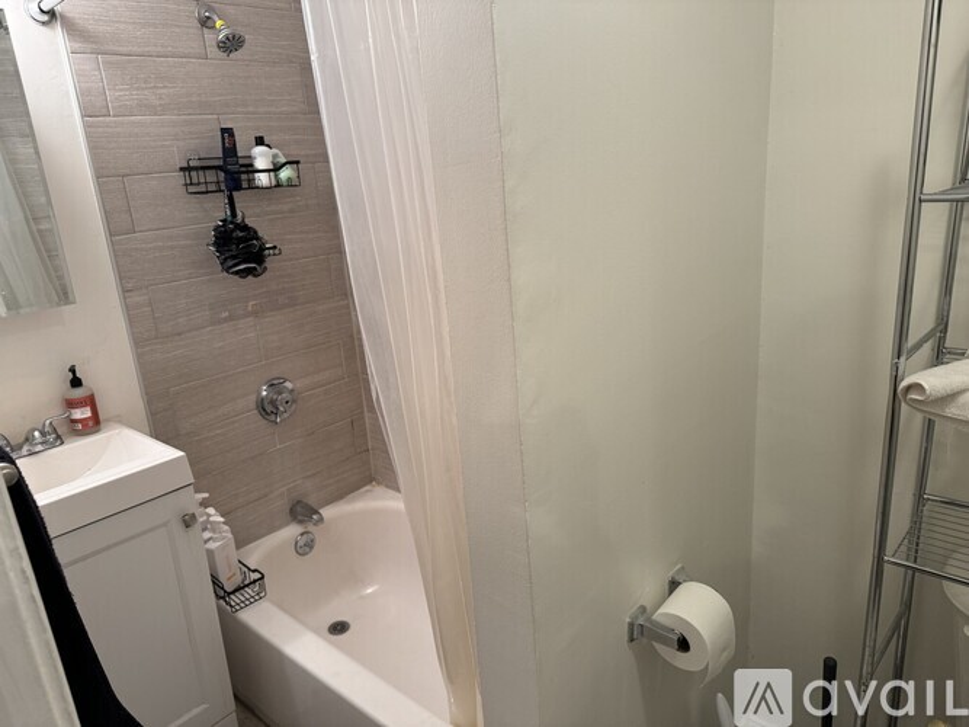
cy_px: 364
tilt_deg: -16.8
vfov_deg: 56.8
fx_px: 672
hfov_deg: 71.6
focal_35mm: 24
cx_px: 484
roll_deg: +4.5
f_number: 1.78
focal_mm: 6.76
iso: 160
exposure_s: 1/60
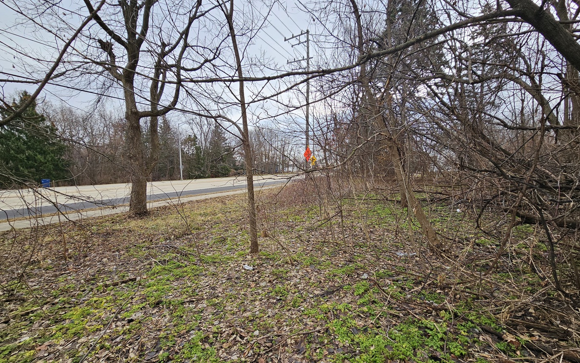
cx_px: 292
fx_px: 221
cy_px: 201
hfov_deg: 105.3
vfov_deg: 78.4
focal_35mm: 14
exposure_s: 1/526
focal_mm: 2.2
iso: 50
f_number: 2.2
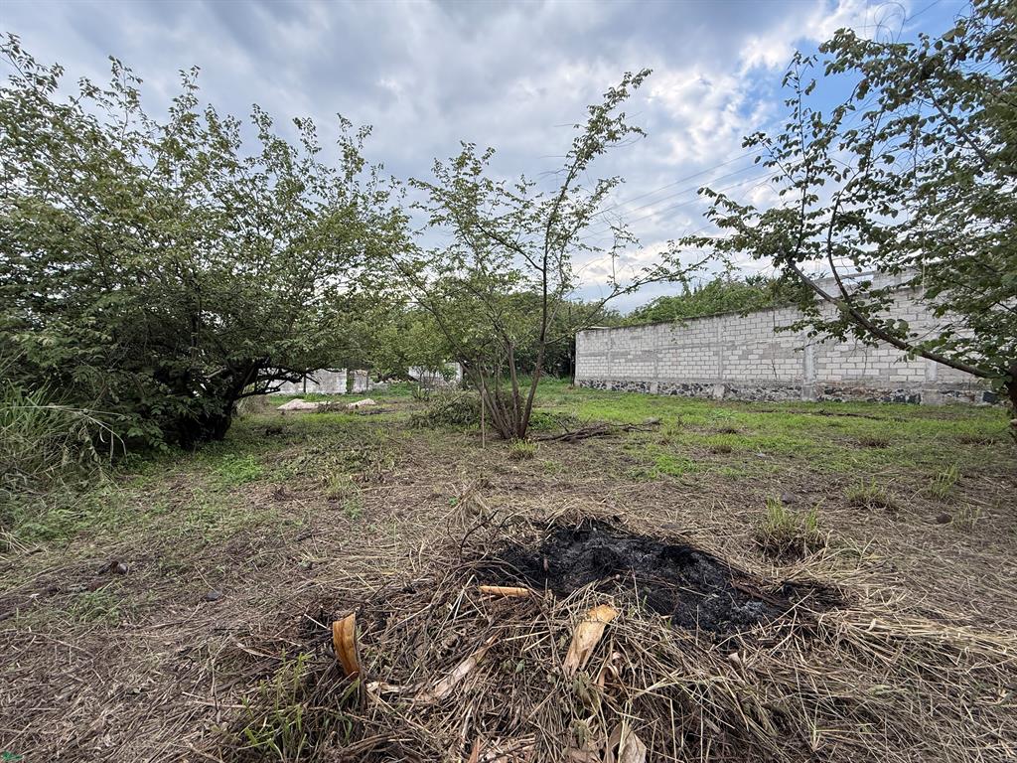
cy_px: 382
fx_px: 411
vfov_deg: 85.7
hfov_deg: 102.1
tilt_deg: -0.6
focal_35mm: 14
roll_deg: -0.7
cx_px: 508
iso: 64
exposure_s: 1/329
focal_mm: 2.22
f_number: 2.2
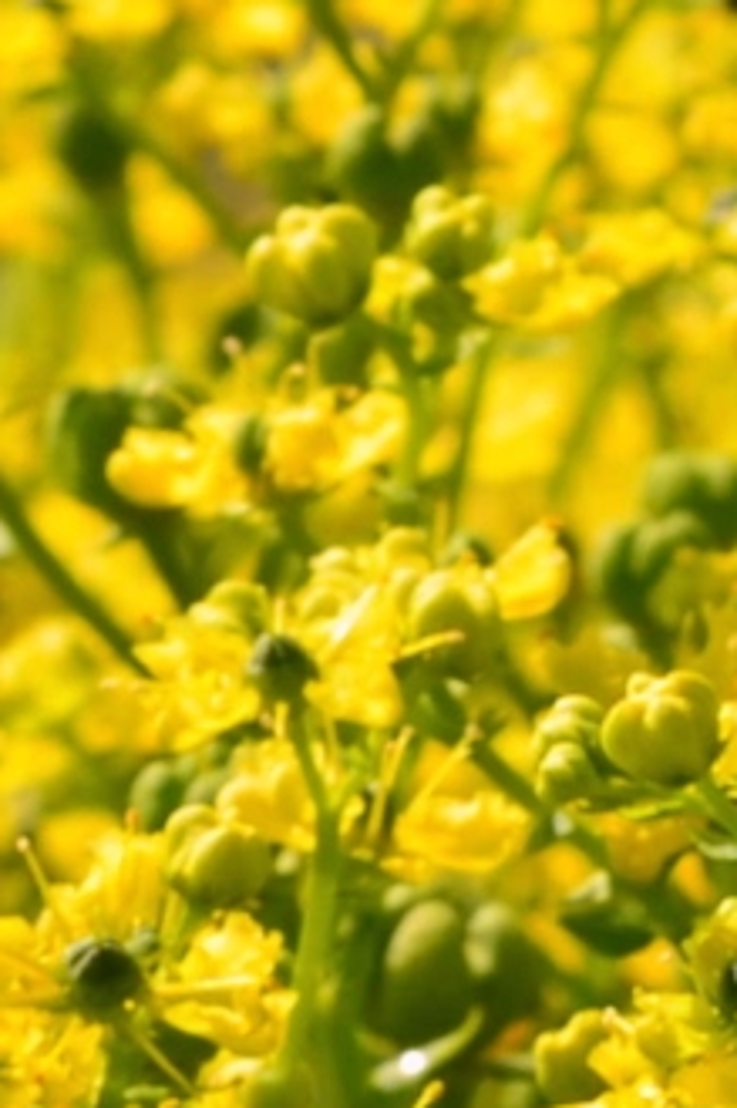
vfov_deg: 3.5
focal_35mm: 595
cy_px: 234
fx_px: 18289
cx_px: 1178
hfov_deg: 2.3
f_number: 11
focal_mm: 68
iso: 100
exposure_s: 1/125
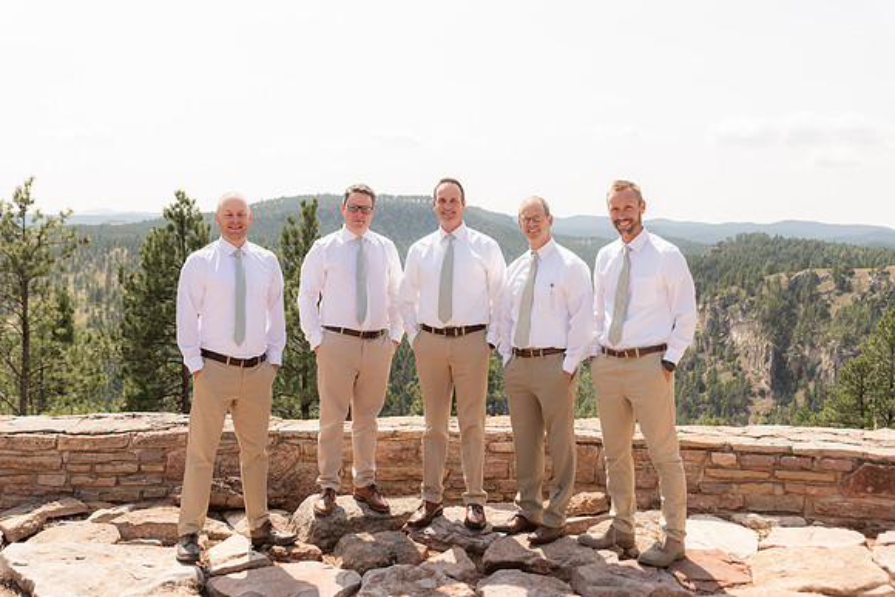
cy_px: 298
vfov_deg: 33.4
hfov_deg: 48.4
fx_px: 995
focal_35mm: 40
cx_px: 448
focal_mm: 40
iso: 80
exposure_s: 1/400
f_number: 4.5
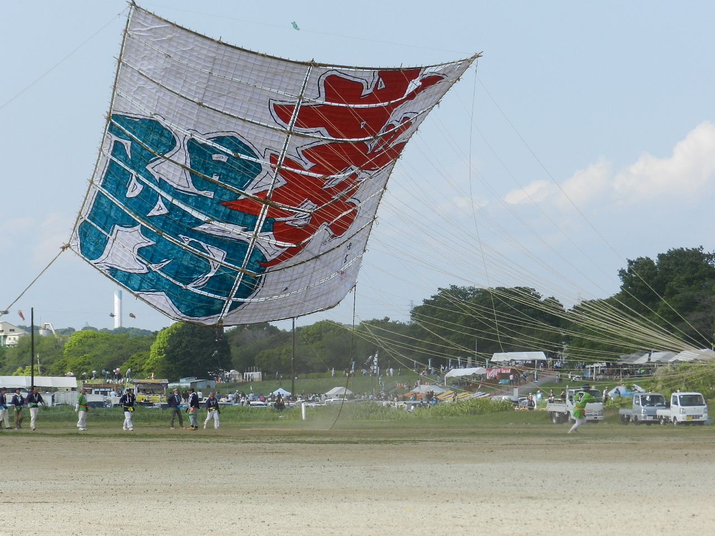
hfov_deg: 11.2
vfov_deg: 8.4
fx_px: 3635
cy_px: 268
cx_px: 358
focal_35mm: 176
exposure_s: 1/640
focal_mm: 31.2
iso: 160
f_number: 5.4
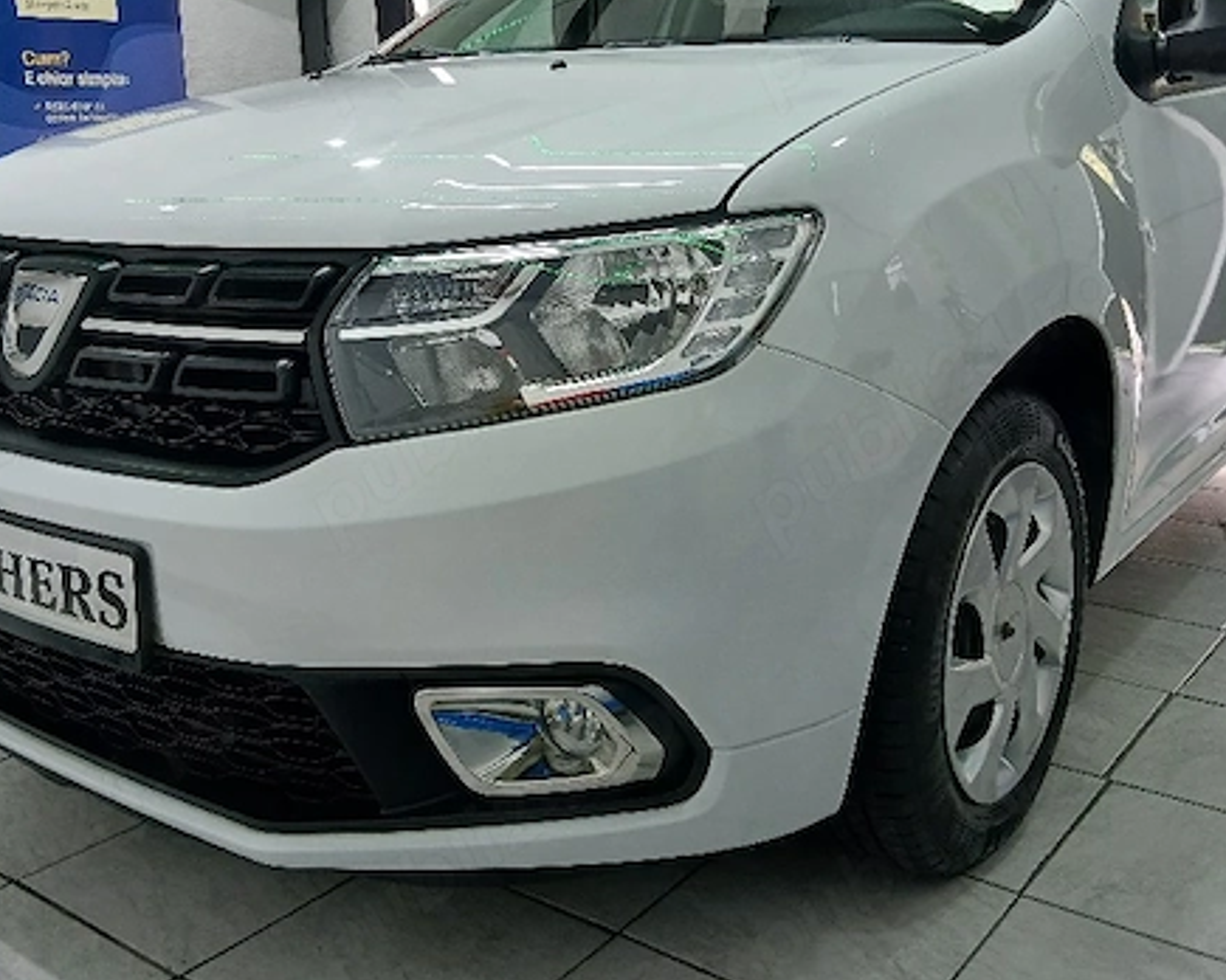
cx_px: 606
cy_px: 411
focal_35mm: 35
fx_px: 1270
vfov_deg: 42.1
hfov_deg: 51.5
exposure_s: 1/50.3
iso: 64
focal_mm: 3.98
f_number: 1.8
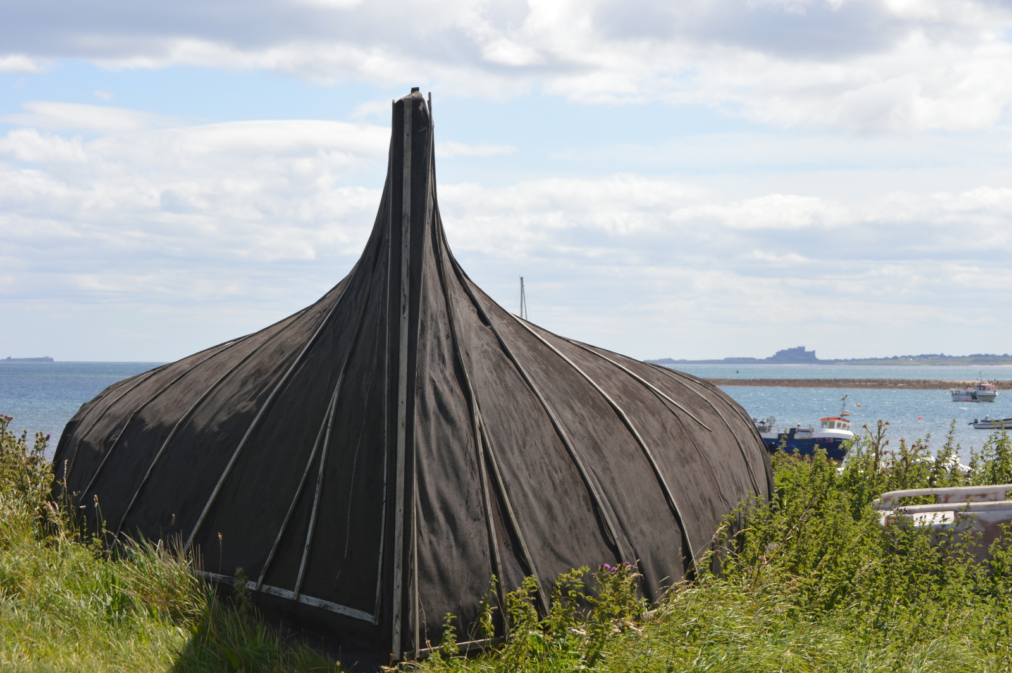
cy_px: 336
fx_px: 2317
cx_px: 506
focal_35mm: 82
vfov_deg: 16.5
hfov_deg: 24.6
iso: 100
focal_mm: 55
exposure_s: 1/200
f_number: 10
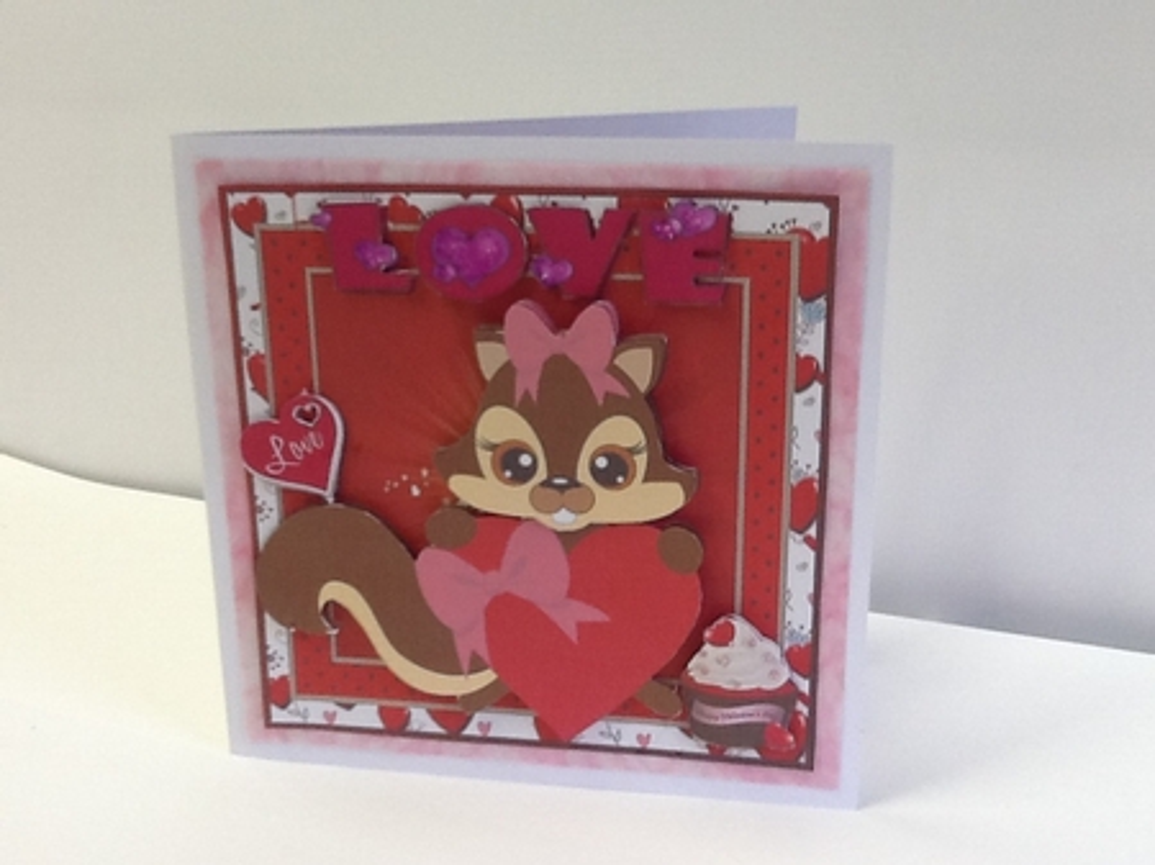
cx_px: 578
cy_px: 432
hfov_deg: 43.0
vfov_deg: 32.8
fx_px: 1467
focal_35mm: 44
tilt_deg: -19.0
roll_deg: +0.3
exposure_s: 1/33
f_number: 2.4
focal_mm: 2.03
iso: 50
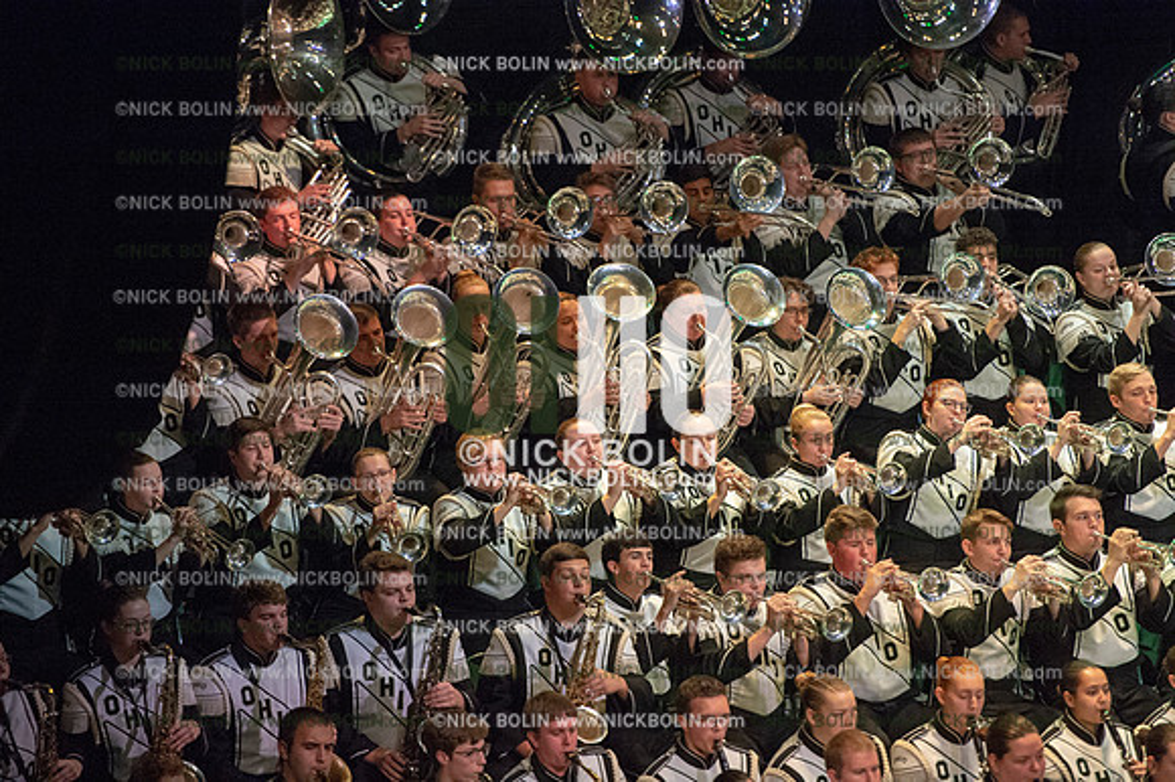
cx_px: 588
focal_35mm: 200
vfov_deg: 6.9
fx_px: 6524
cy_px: 391
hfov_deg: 10.3
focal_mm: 200
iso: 8000
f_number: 2.8
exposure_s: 1/1600
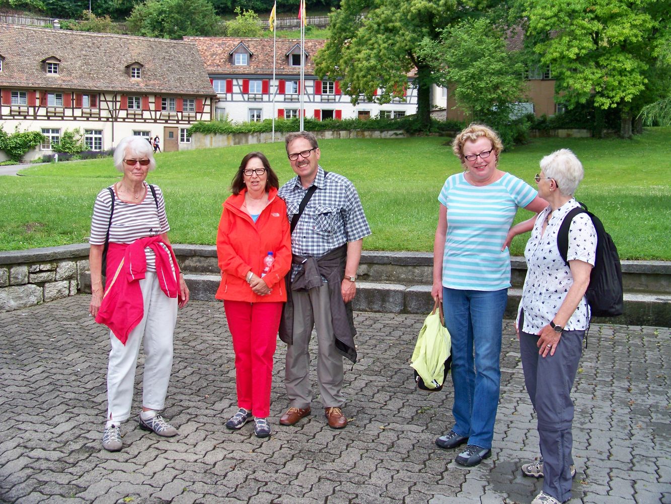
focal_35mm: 41
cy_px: 252
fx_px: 795
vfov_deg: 35.1
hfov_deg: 45.8
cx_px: 336
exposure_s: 1/400
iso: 64
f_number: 2.8
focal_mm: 7.6
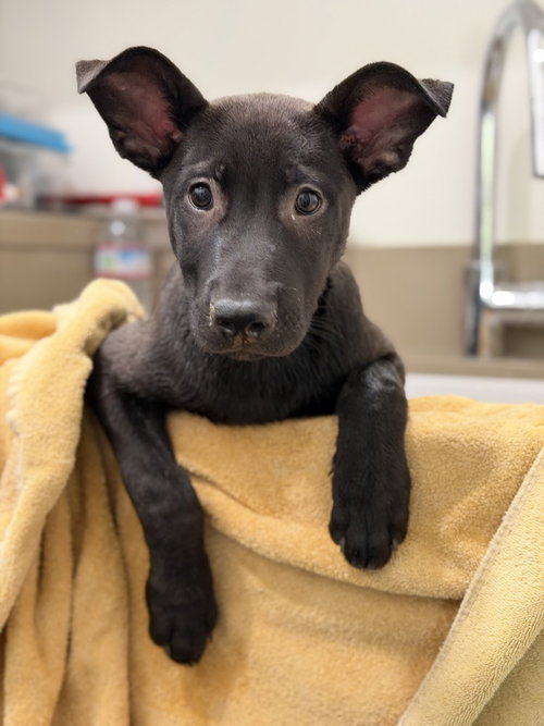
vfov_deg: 39.7
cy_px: 363
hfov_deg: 30.3
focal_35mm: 48
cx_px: 272
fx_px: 1006
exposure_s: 1/40
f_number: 1.78
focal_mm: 6.76
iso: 250
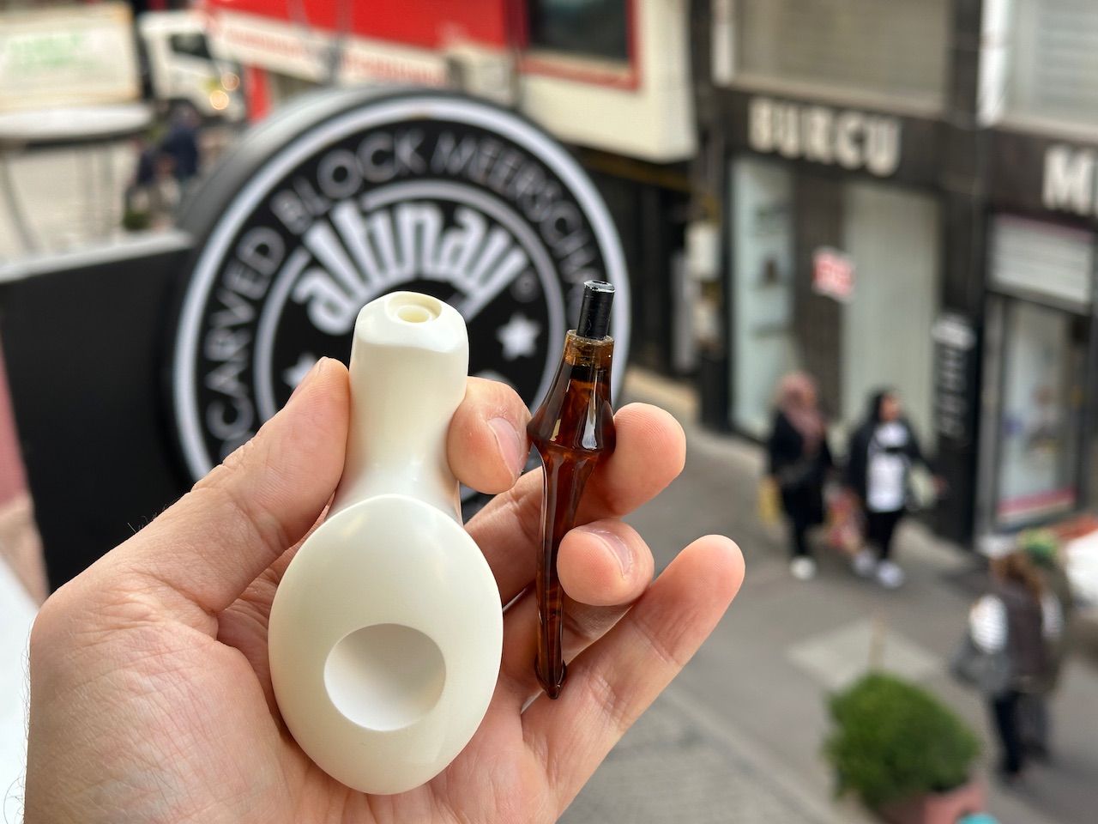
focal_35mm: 48
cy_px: 412
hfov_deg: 39.7
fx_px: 1523
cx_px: 549
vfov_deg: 30.3
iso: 50
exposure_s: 1/237
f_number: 1.78
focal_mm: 6.86
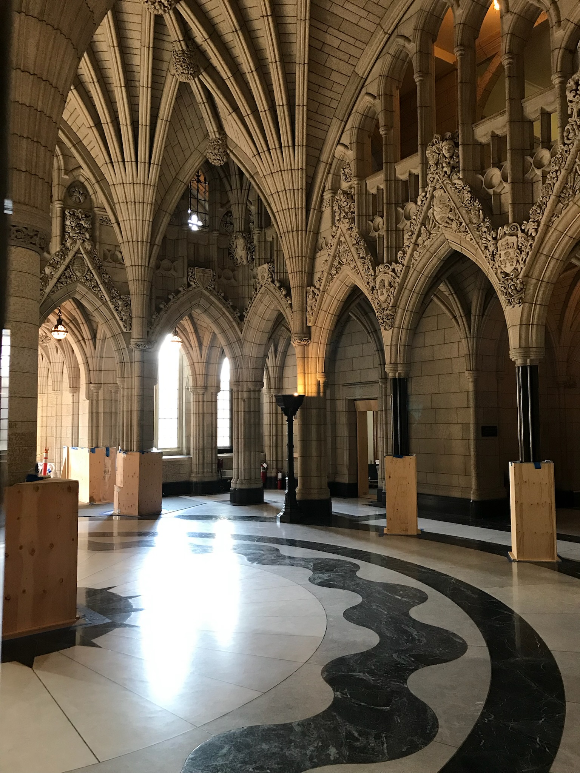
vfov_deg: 63.4
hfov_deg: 49.7
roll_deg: +0.6
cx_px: 290
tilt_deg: +4.5
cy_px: 386
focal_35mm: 28
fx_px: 626
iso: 50
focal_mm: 3.99
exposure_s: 1/15
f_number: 1.8
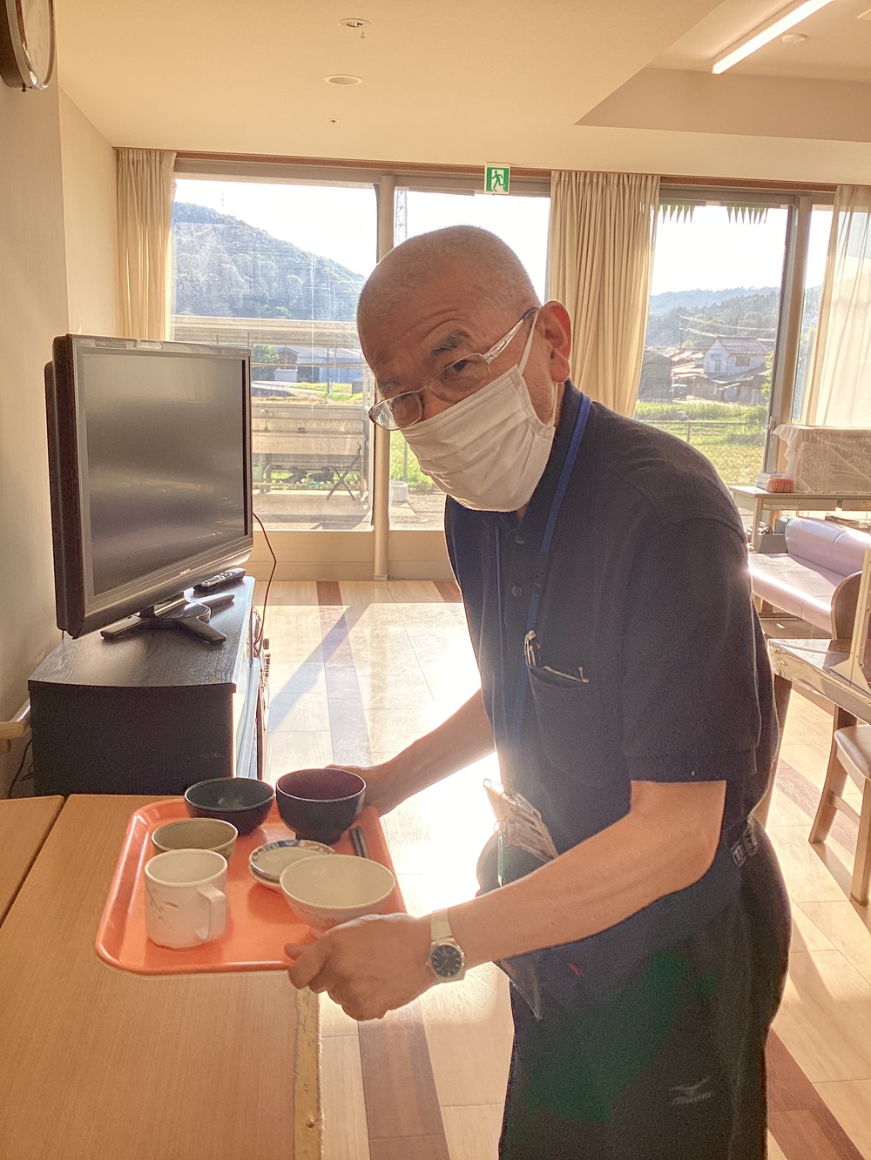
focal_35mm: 31
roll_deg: -2.0
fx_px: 1040
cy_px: 580
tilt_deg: -12.0
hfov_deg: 45.4
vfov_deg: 58.3
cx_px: 436
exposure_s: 1/193
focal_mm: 3.3
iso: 25
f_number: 2.4
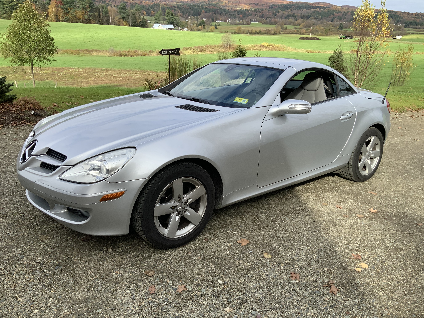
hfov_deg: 61.7
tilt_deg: -21.3
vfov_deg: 48.2
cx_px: 212
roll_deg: -1.4
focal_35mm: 29
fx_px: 355
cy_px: 159
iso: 16
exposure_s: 1/929
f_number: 1.8
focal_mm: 3
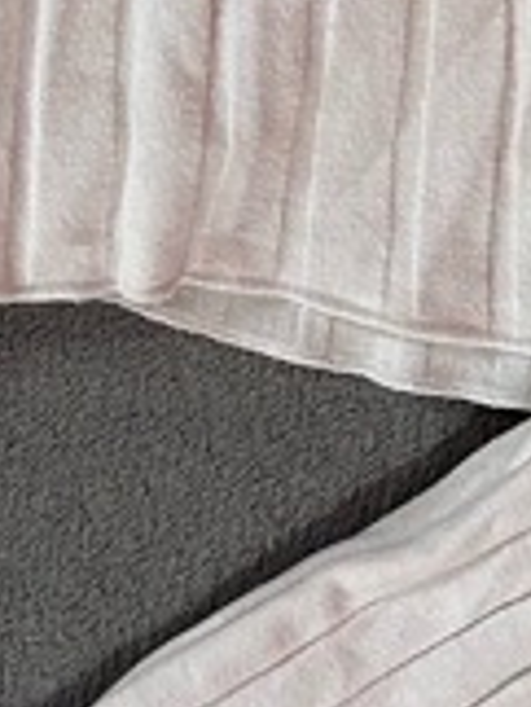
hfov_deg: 9.2
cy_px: -321
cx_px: 18
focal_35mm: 161
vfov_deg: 11.8
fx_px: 3289
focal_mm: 5.7
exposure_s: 1/50
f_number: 1.5
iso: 250
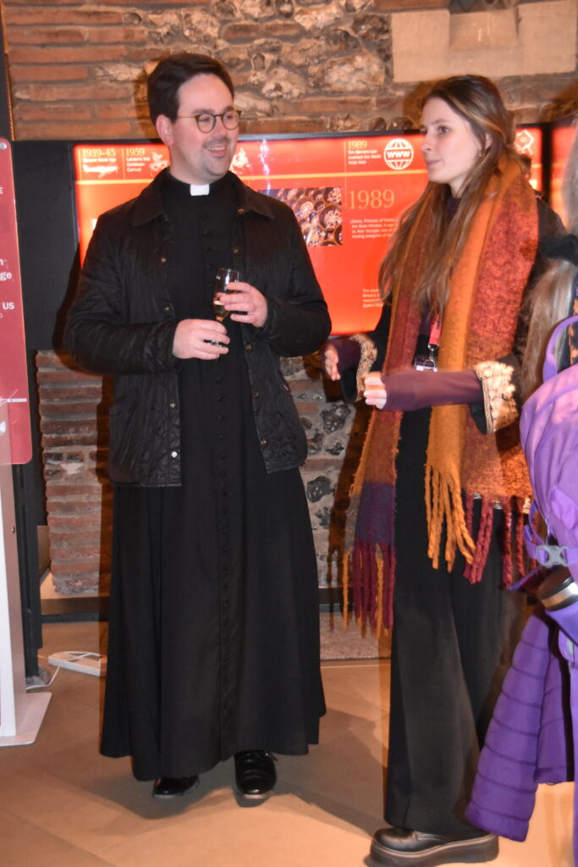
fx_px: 1228
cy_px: 434
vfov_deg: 38.9
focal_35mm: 51
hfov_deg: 26.5
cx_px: 289
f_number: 4.5
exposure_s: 1/60
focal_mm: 34
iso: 6400
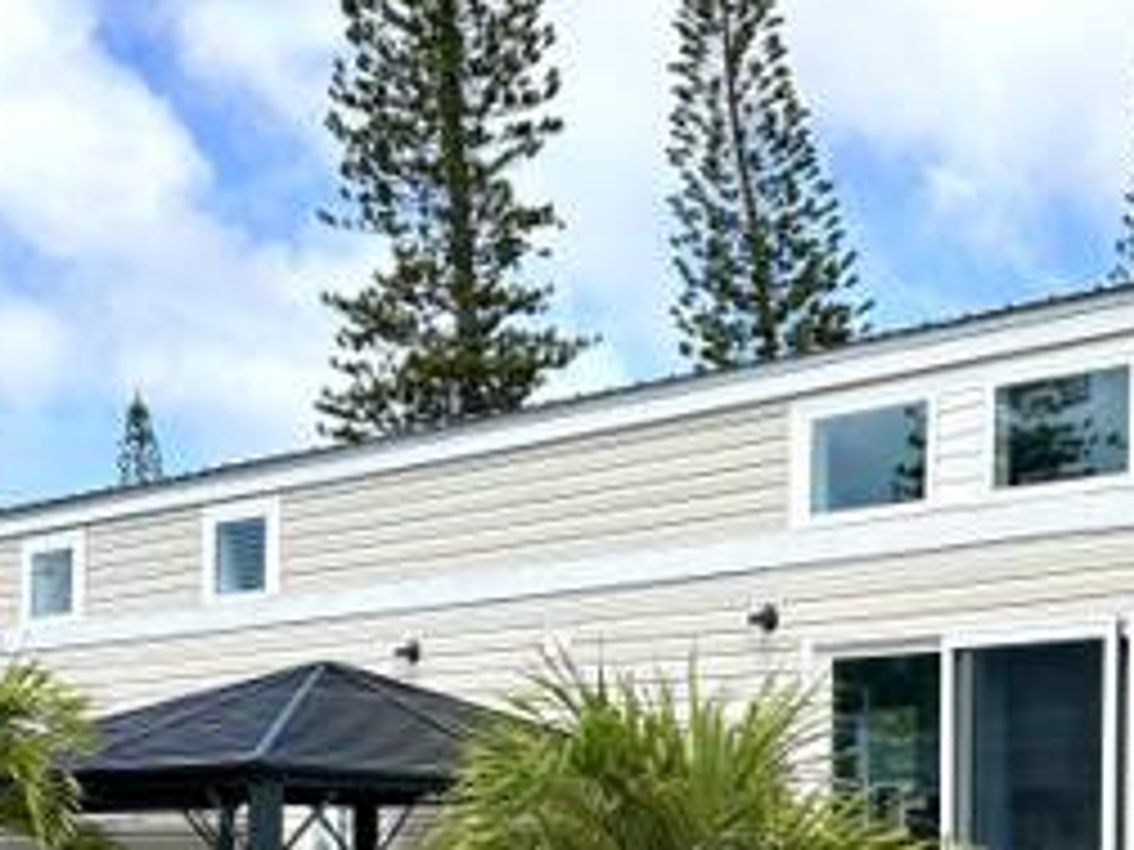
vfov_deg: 21.6
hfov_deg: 29.3
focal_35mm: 66
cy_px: 807
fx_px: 2162
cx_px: 652
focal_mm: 5.7
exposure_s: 1/1901
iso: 50
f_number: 1.5
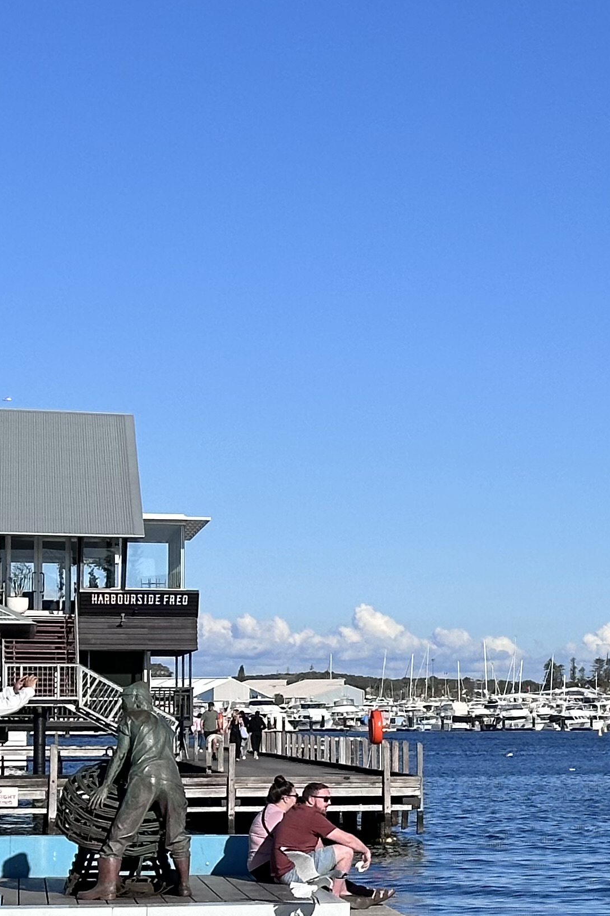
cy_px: 661
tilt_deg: +0.8
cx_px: 1018
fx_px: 3151
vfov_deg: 16.5
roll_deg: +0.2
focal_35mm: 124
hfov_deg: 10.5
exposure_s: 1/7634
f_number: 1.78
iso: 64
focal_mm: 6.86
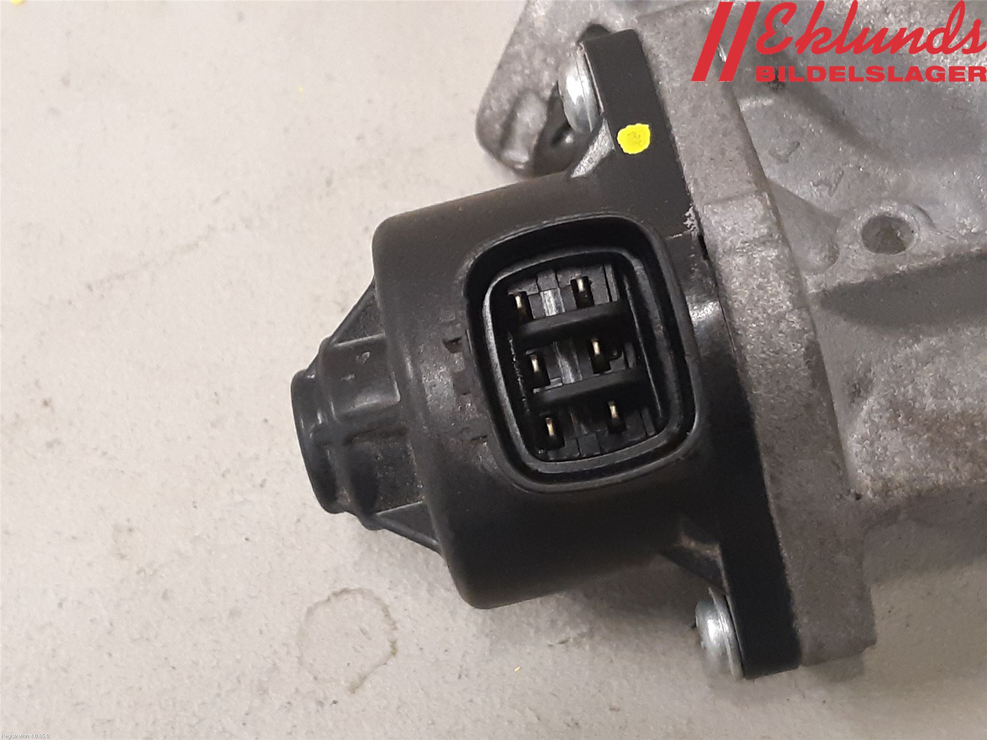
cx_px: 494
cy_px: 370
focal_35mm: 26
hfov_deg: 67.3
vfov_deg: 53.1
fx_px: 741
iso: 250
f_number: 1.7
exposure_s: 1/50
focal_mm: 3.93
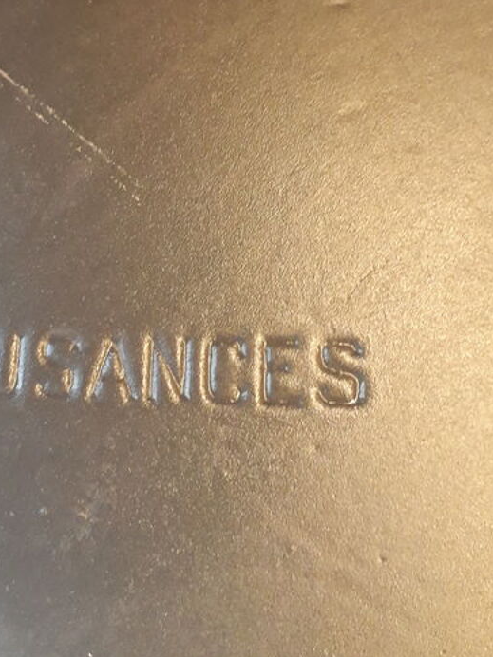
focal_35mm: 52
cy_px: 139
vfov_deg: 35.7
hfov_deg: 27.5
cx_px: 104
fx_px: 987
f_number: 1.9
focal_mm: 3.6
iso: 200
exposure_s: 1/17
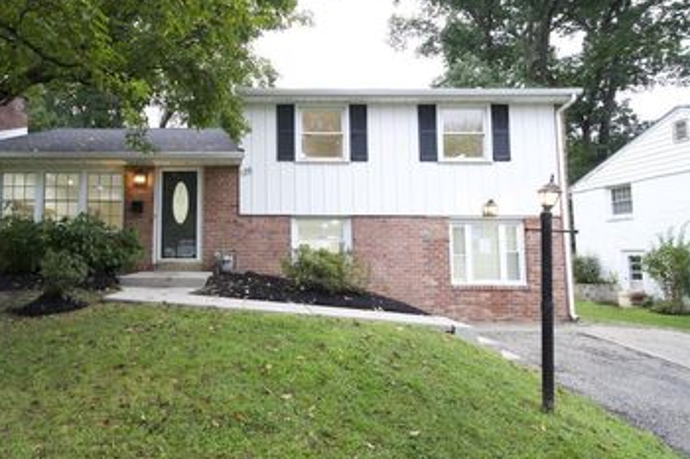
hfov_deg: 82.2
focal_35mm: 20
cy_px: 220
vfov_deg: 61.9
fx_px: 383
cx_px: 252
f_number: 8
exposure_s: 1/1.6
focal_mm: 14
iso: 100
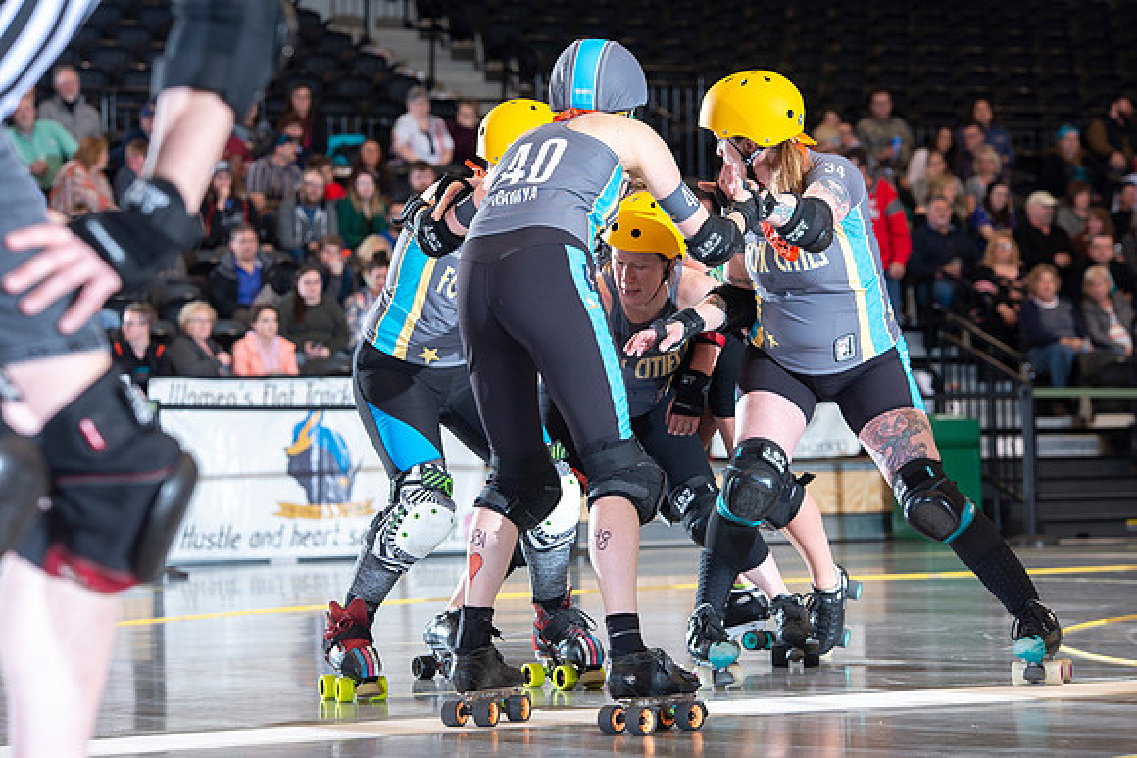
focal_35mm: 122
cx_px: 568
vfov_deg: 11.2
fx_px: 3854
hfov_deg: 16.8
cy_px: 379
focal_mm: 122
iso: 640
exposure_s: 1/160
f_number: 5.6
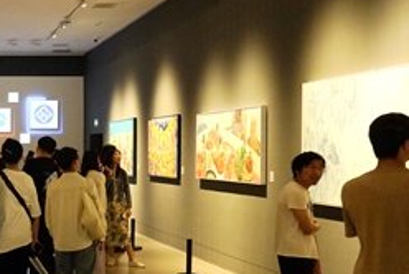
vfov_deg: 23.4
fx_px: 660
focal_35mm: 58
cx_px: -46
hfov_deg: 30.6
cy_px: 173
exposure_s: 1/125
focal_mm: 24
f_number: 4
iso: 6400
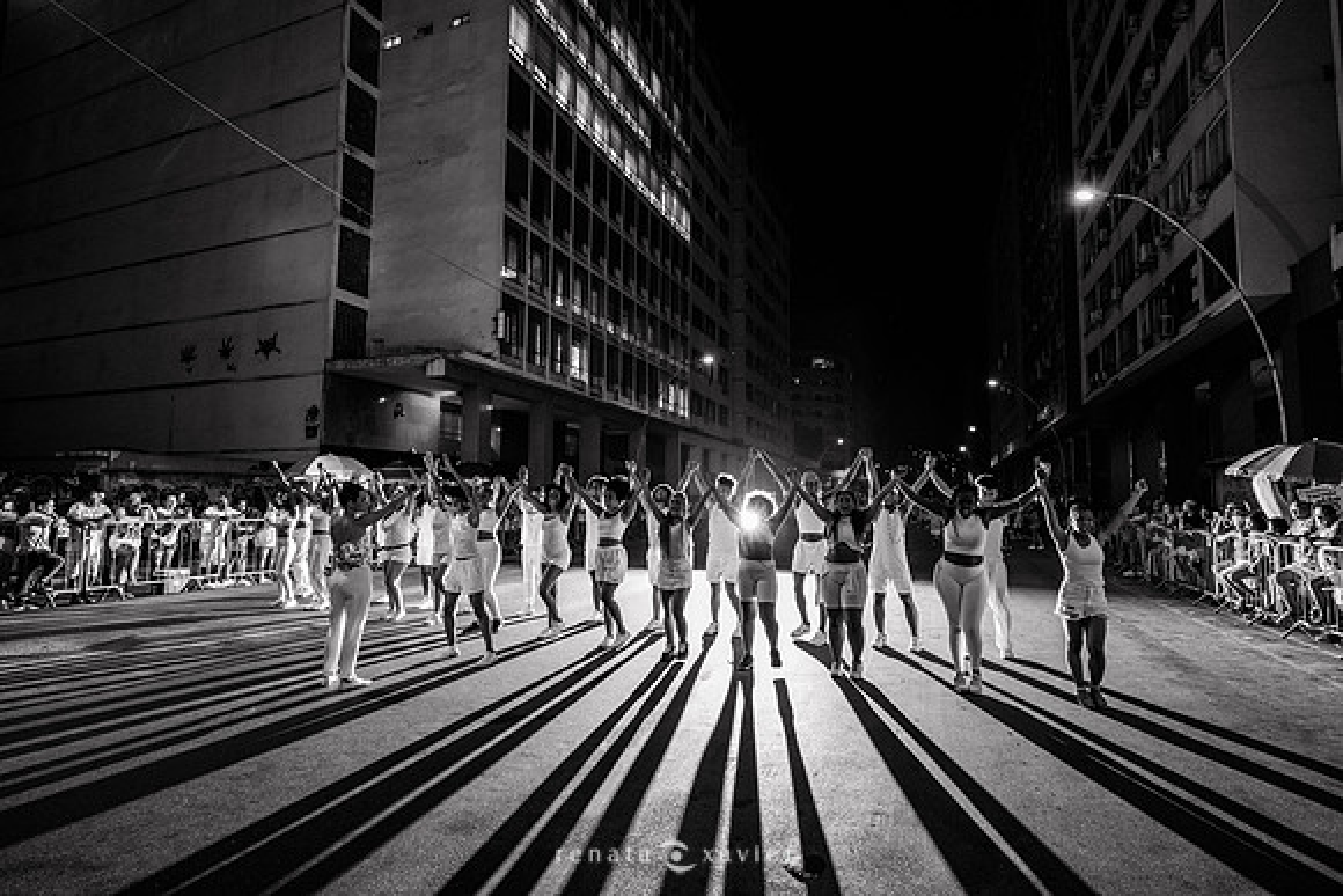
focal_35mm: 18
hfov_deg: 90.0
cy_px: 448
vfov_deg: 67.4
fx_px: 672
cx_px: 672
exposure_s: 1/200
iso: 3200
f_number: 4
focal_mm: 18
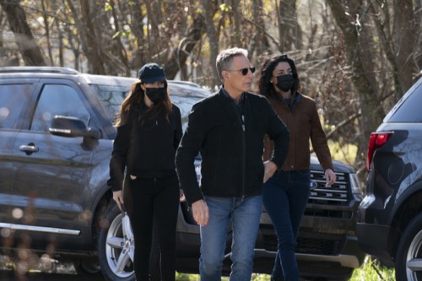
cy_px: 140
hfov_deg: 10.6
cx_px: 211
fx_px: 2273
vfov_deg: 7.1
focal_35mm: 194
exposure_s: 1/400
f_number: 5.6
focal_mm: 194
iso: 400
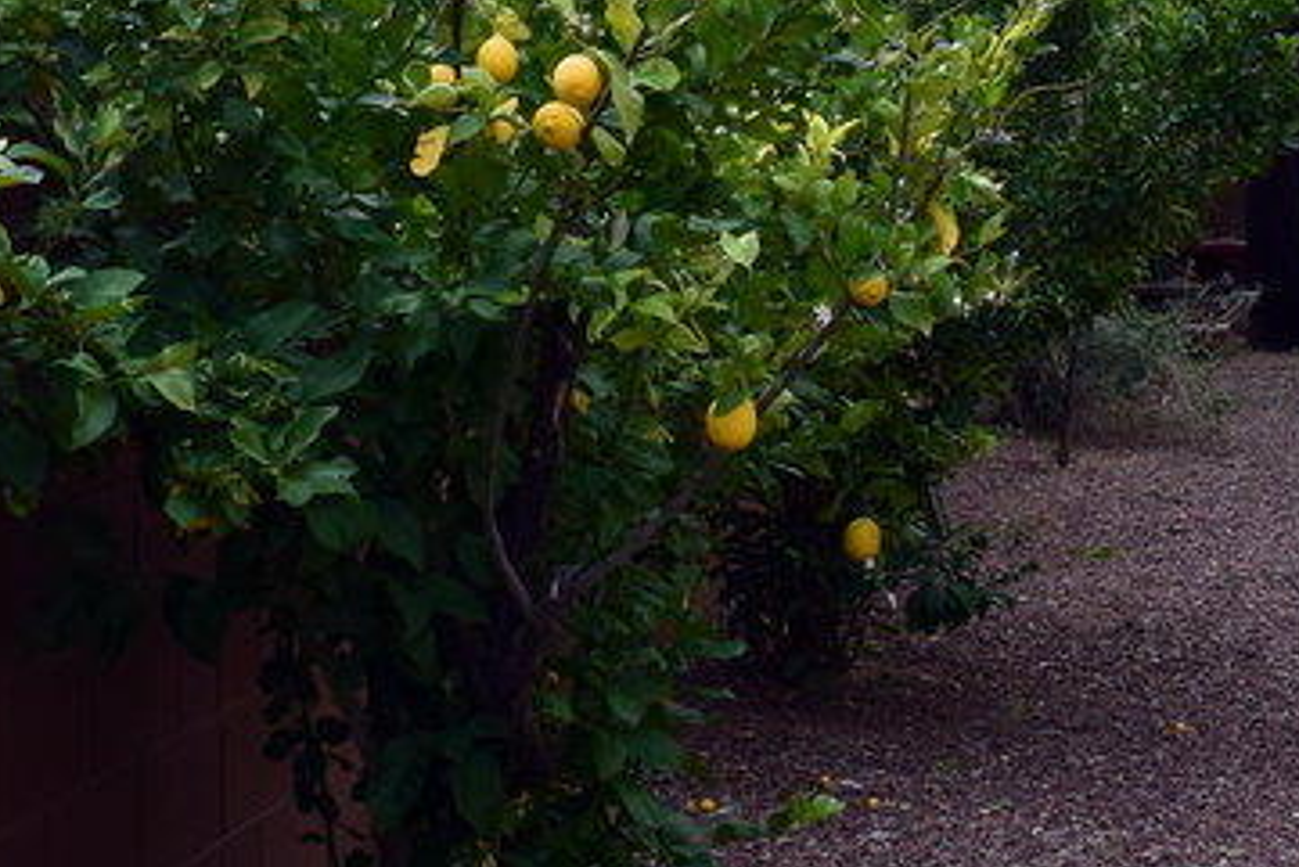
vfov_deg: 15.9
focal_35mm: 85
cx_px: 936
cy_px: 92
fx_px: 3068
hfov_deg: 23.7
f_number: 9
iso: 400
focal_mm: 20
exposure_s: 1/160
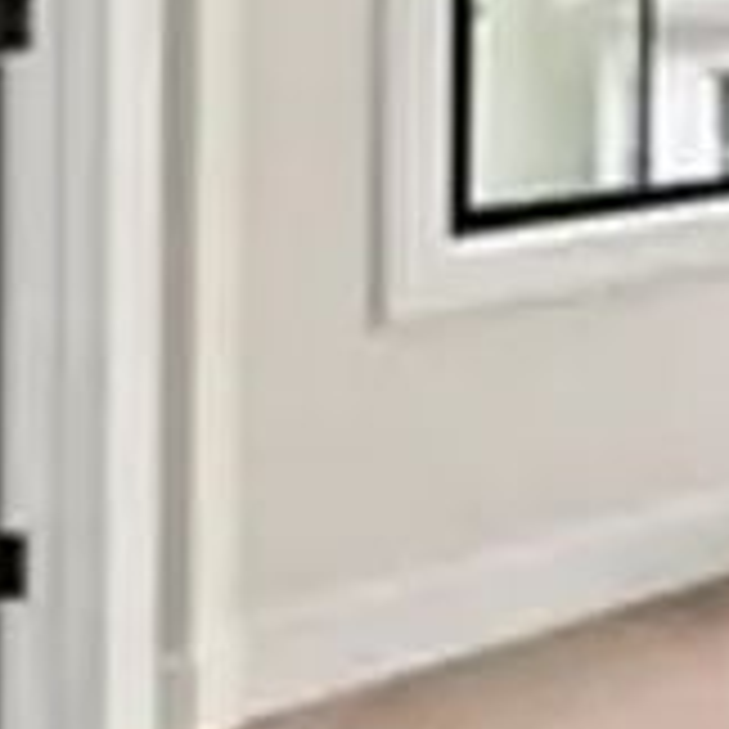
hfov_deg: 17.4
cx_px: 1418
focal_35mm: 75
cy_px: -160
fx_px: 1787
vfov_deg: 21.3
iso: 100
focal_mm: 14
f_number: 6.3
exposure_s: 1/13
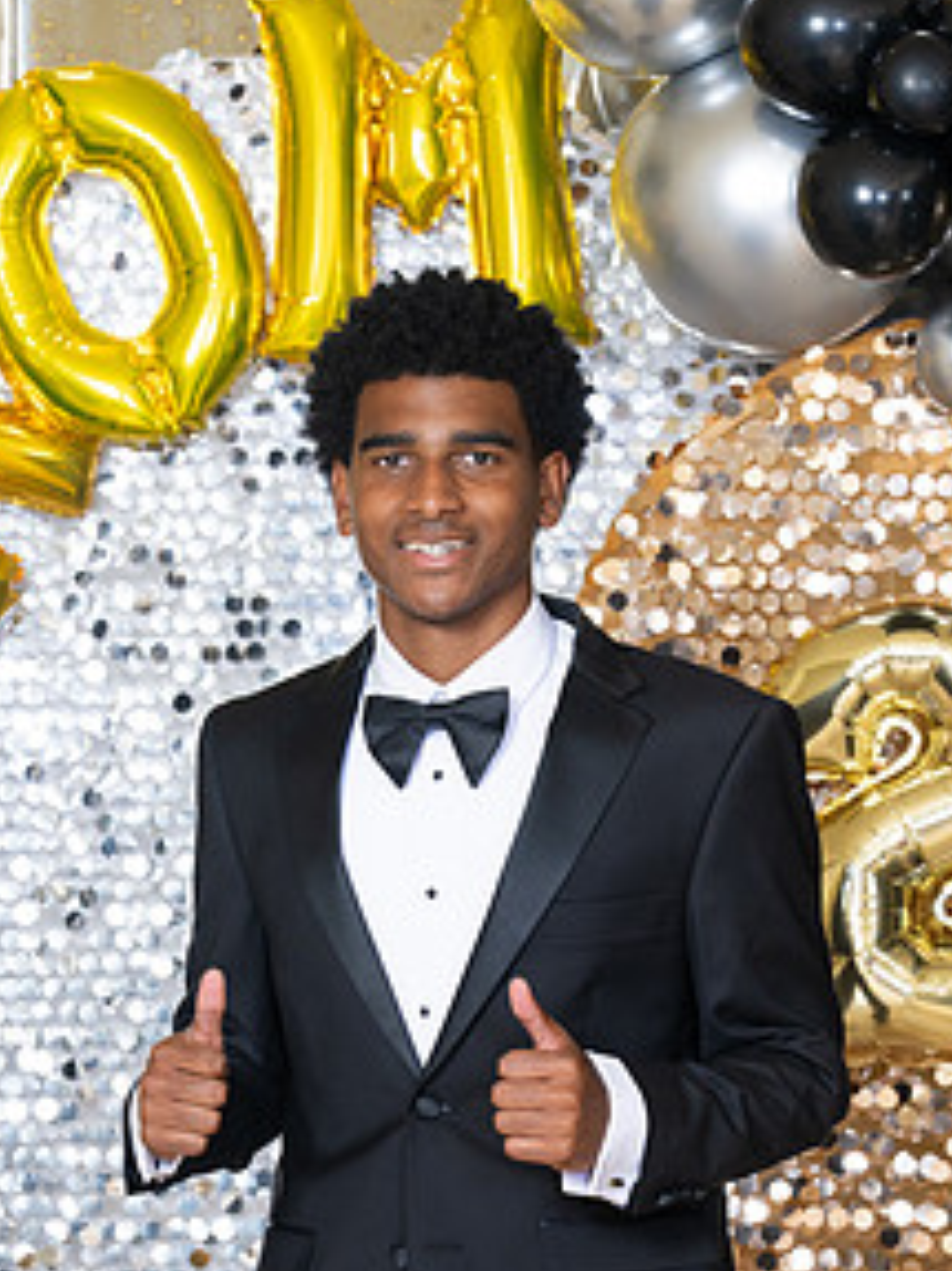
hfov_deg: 4.9
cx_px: 461
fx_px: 11082
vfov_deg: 6.6
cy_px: 895
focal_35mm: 302
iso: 320
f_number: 8
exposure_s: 1/100
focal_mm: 200
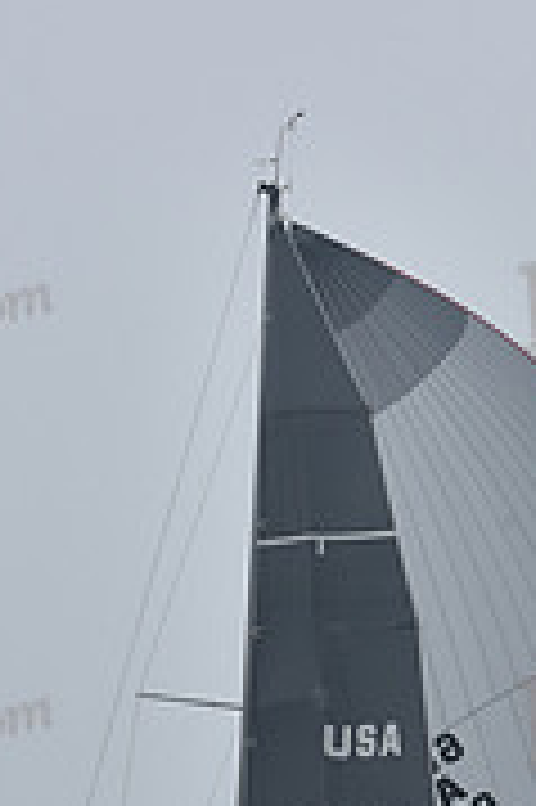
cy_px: 950
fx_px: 5079
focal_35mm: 227
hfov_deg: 6.0
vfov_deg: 9.0
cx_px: 286
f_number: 11
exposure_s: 1/800
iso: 250
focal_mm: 70
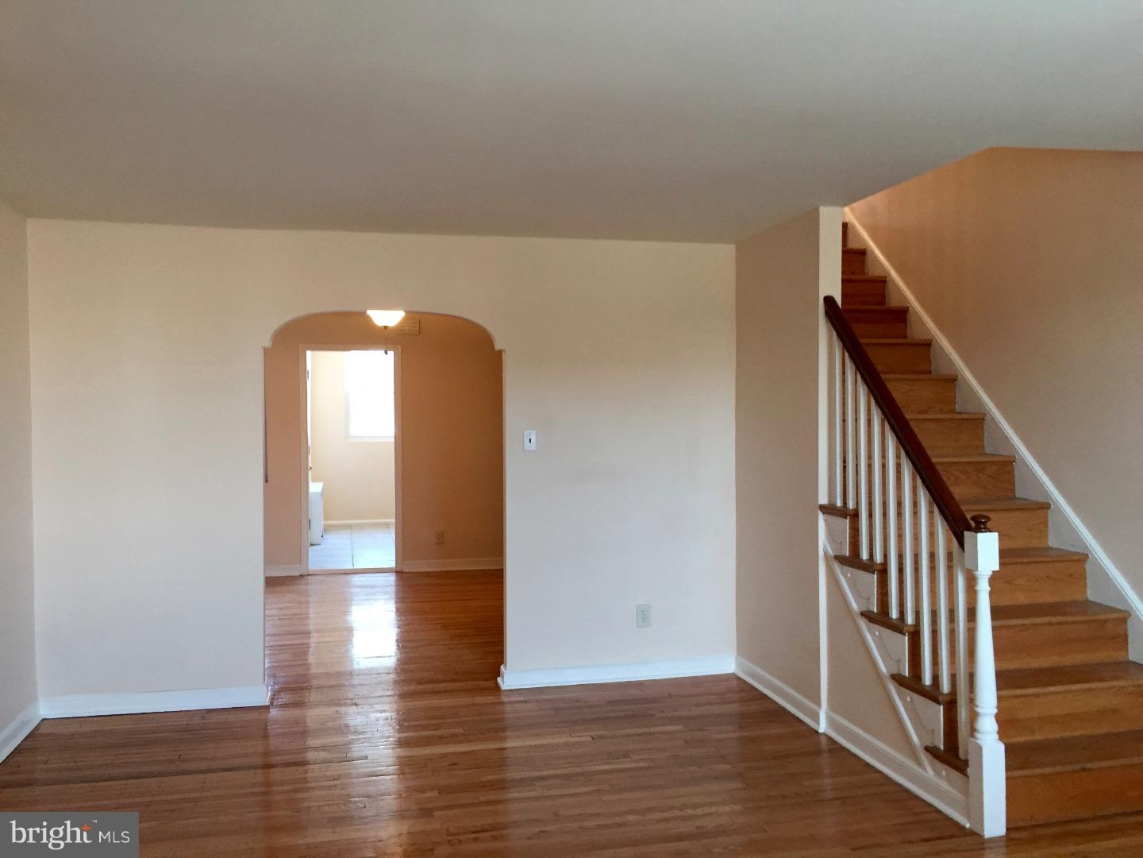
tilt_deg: +0.2
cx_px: 572
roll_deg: -0.2
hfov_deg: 61.7
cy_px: 429
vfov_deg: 48.2
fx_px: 958
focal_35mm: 29
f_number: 2.2
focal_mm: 4.15
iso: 100
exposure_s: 1/30
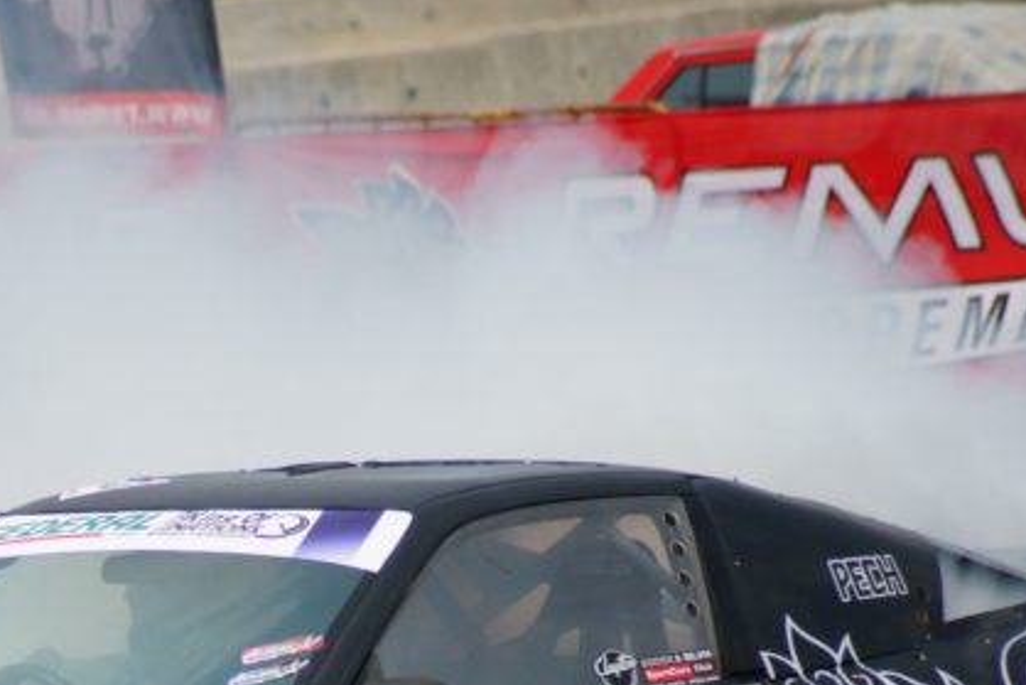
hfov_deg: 3.7
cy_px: 620
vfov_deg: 2.4
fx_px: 16079
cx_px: 302
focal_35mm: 564
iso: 400
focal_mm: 230
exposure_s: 1/2500
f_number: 6.3
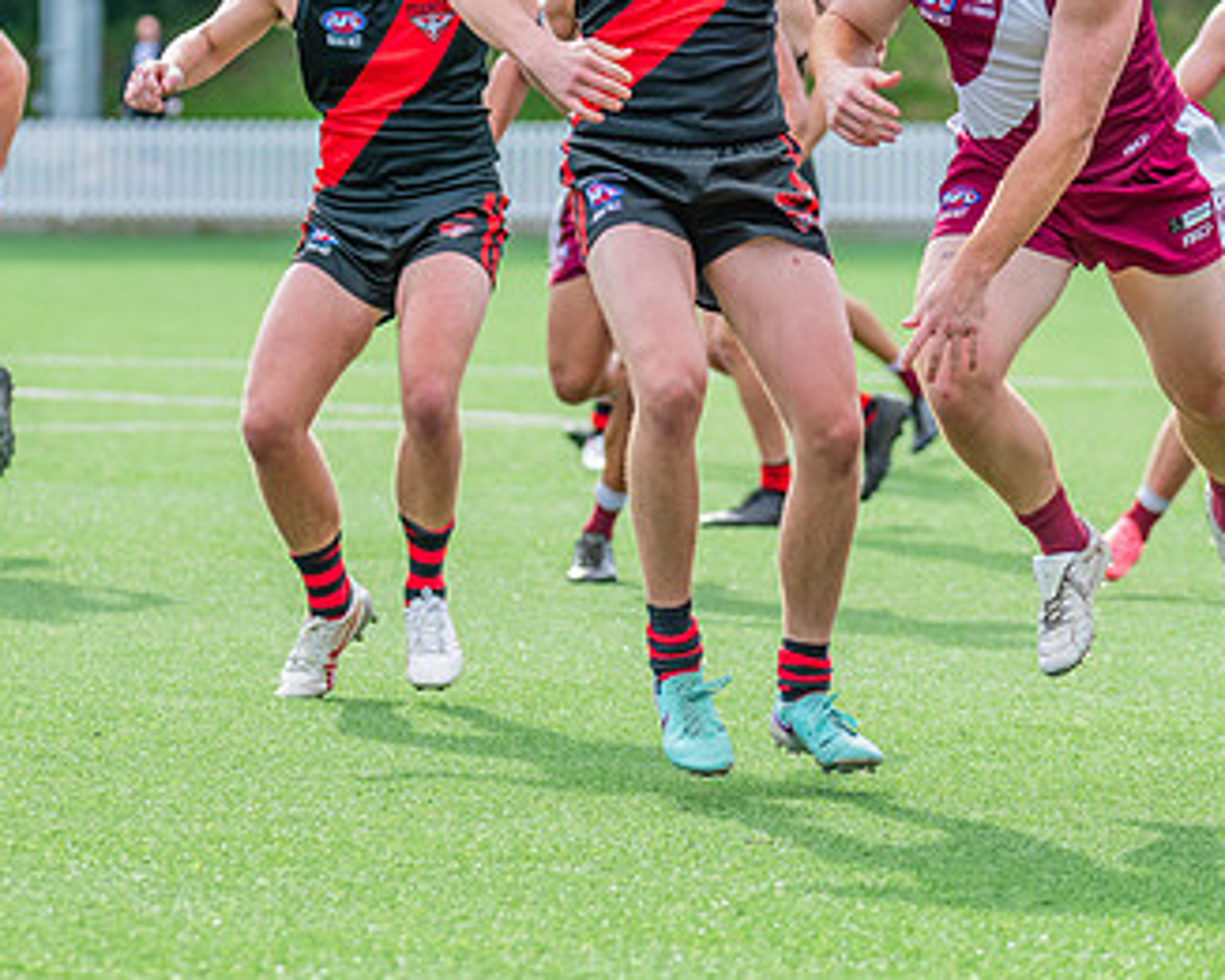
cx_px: 662
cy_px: 258
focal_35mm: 338
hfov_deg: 5.7
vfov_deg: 4.6
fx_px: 12258
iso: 800
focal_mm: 190
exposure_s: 1/1250
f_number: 5.6
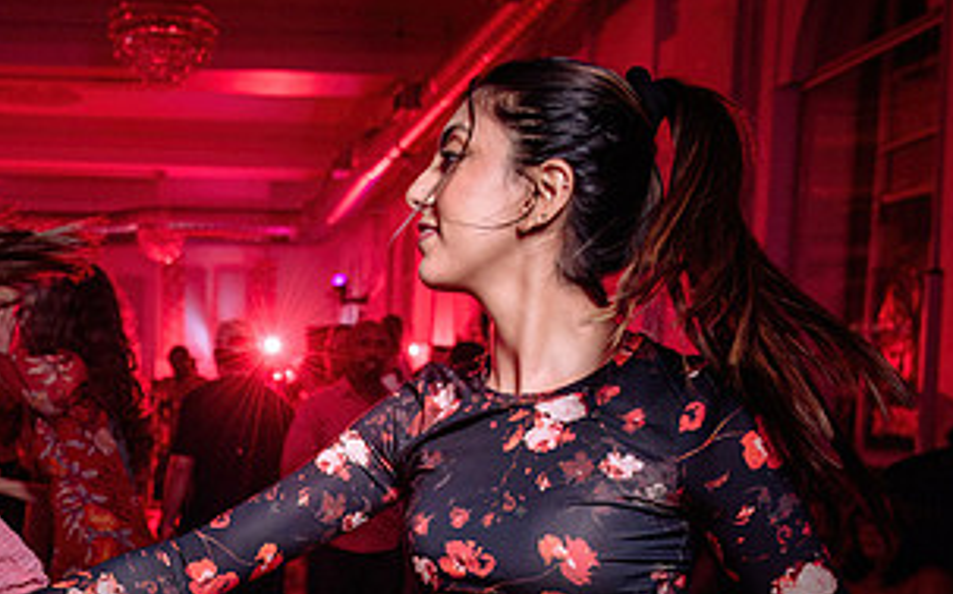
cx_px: 220
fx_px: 1376
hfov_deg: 37.1
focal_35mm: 53
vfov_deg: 23.8
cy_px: 518
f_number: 2.8
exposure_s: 1/80
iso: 500
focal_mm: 24
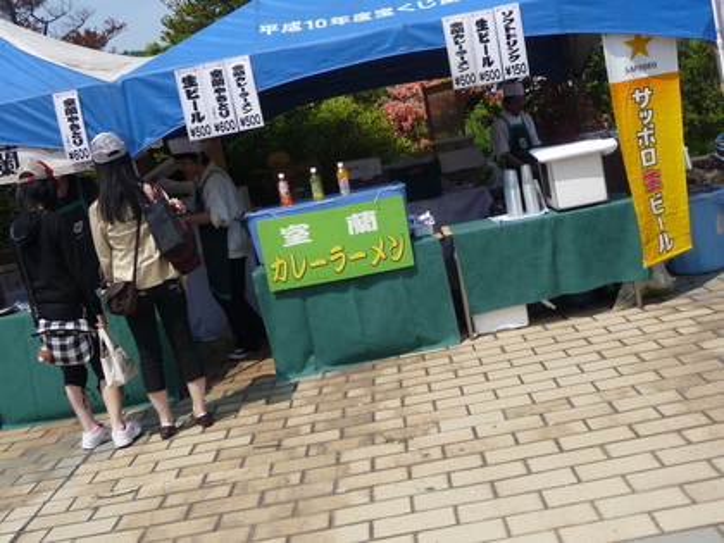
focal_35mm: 41
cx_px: 362
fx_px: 858
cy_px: 272
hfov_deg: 45.8
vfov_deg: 35.1
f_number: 8
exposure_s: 1/500
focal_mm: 5
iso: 160
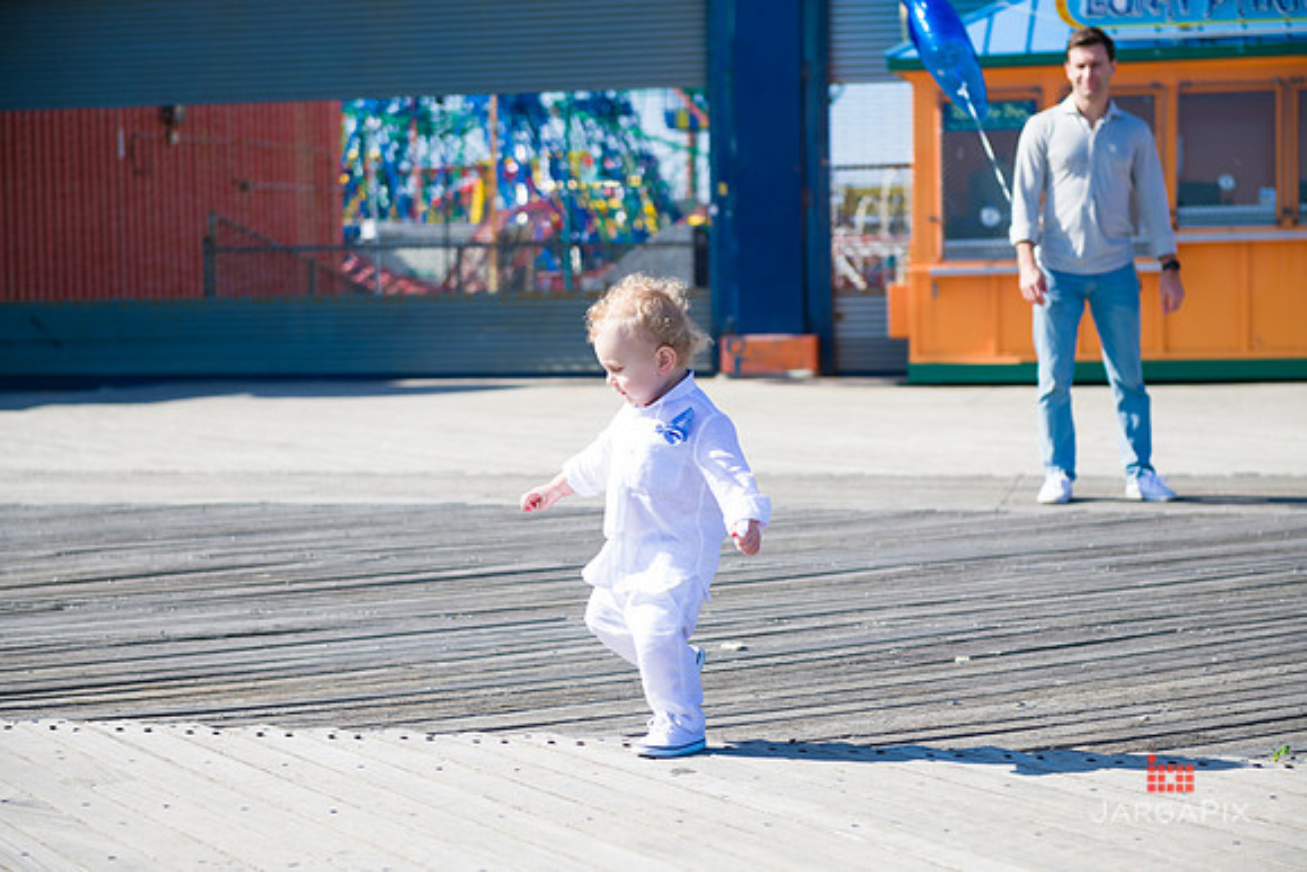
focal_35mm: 70
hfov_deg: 28.8
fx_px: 2542
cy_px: 436
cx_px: 654
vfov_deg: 19.5
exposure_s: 1/1600
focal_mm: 70
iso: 200
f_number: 5
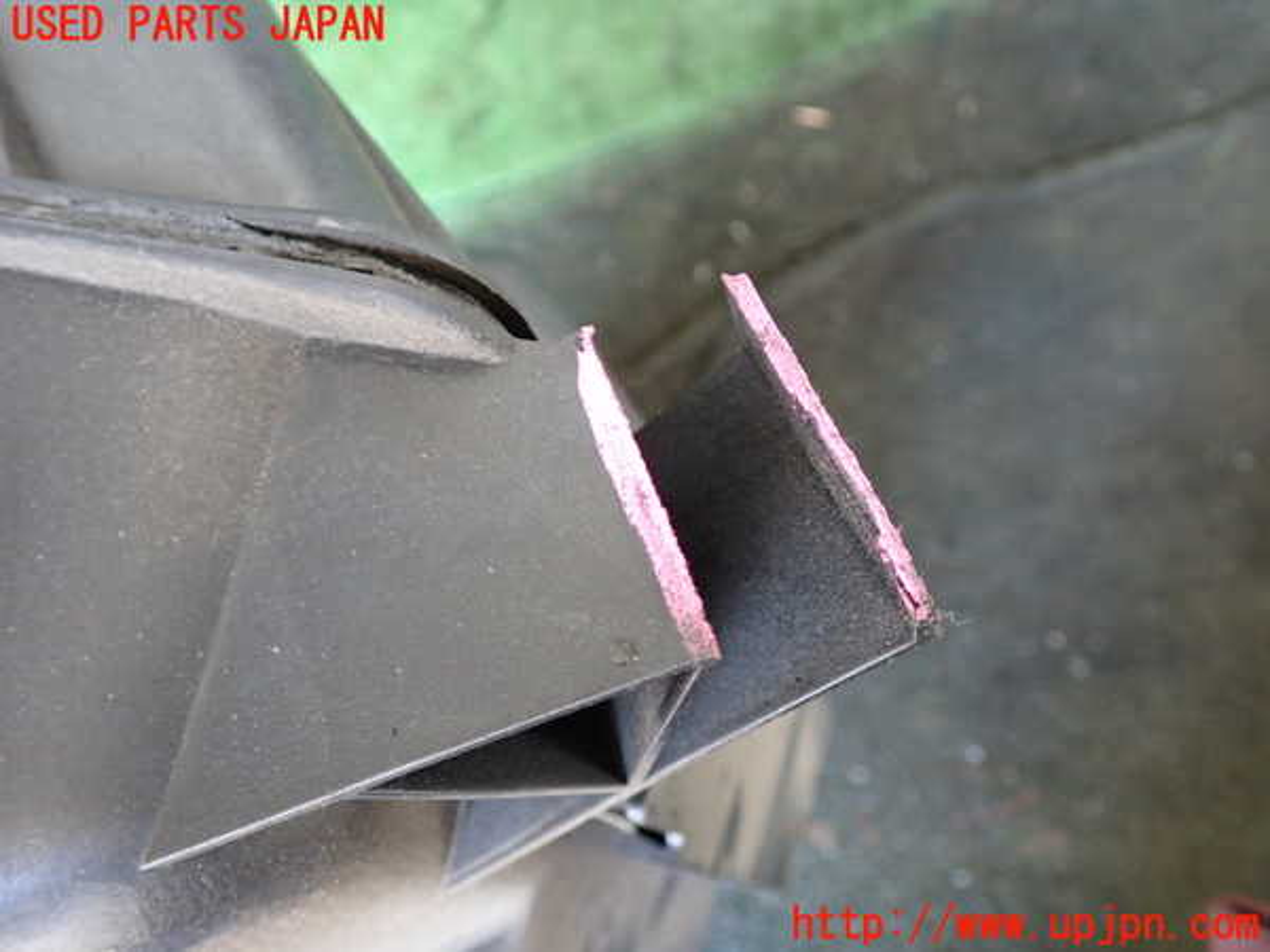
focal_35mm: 30
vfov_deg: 46.8
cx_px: 635
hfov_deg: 60.0
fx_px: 1101
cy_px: 476
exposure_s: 1/30
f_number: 2.3
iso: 500
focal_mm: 5.4
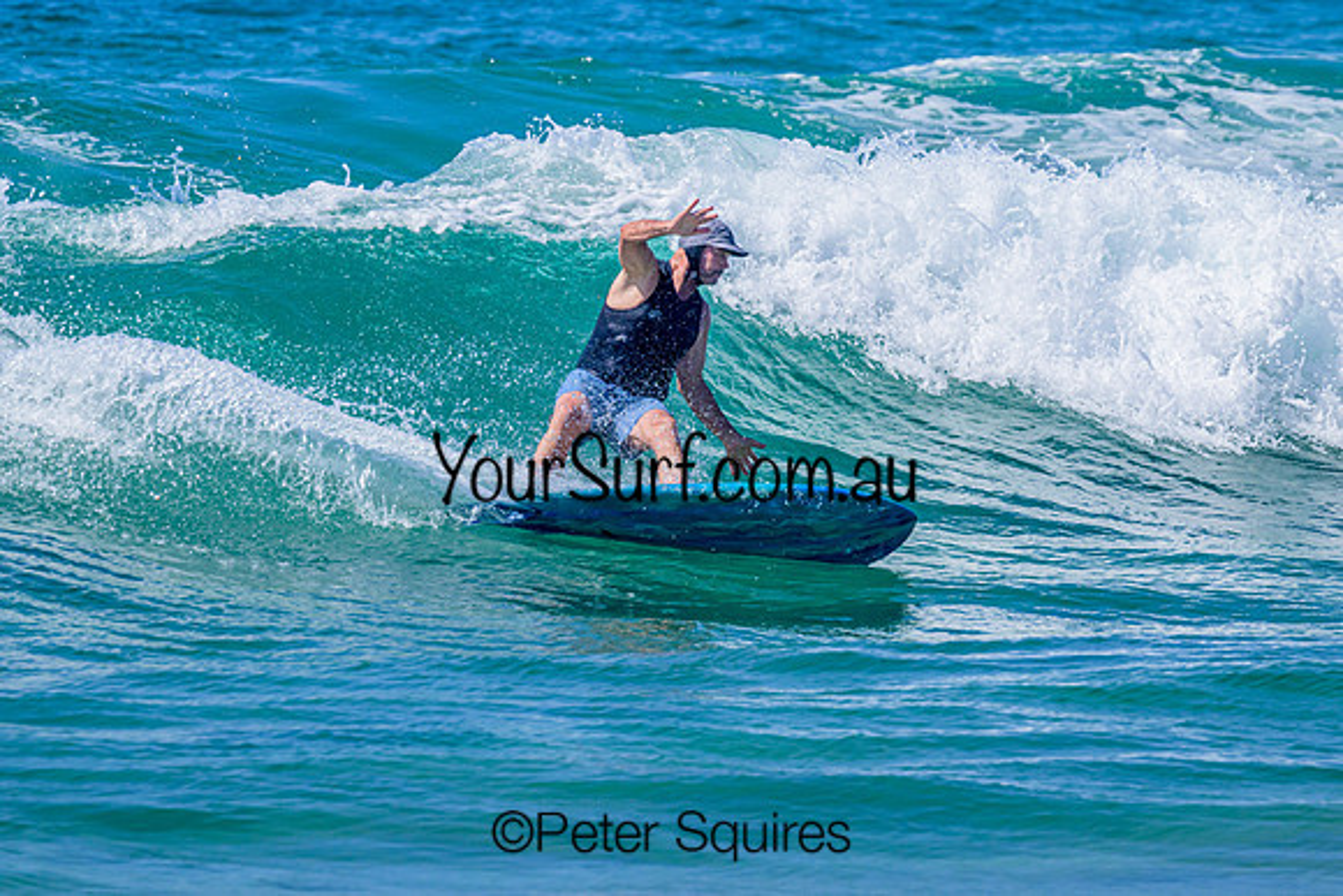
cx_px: 687
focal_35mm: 703
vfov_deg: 2.0
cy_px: 333
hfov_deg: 2.9
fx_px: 26240
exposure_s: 1/2000
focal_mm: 560
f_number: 11
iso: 800
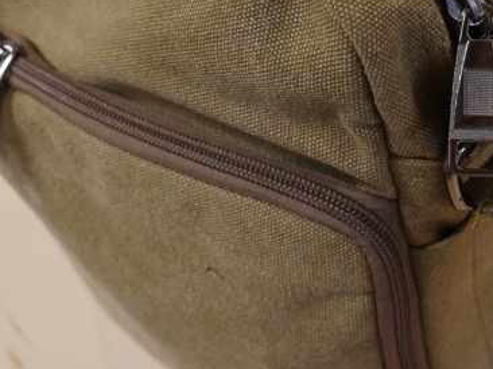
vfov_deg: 20.6
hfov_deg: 26.4
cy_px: 44
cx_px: 485
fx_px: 996
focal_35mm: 70
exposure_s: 1/60
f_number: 5
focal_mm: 16
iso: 800
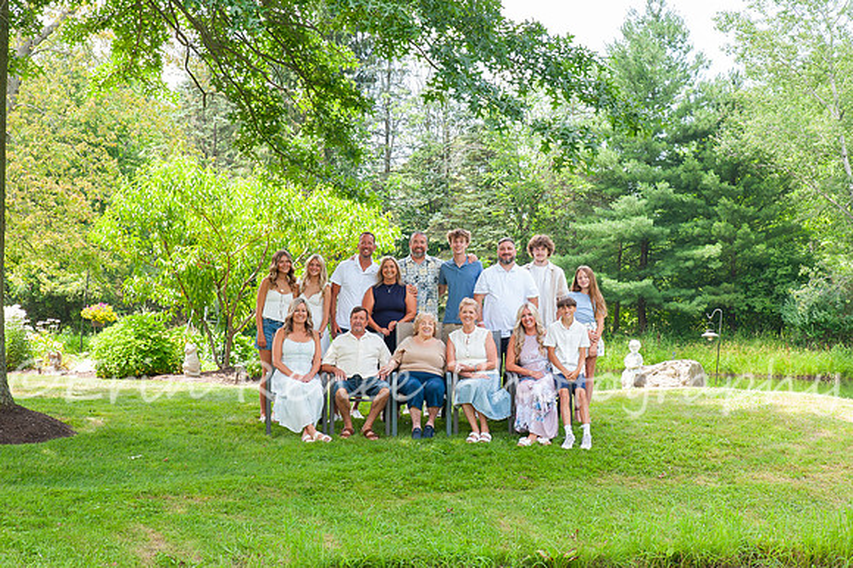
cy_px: 262
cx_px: 464
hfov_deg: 29.8
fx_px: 1603
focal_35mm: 68
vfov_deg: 20.1
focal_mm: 62
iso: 800
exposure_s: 1/100
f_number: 14
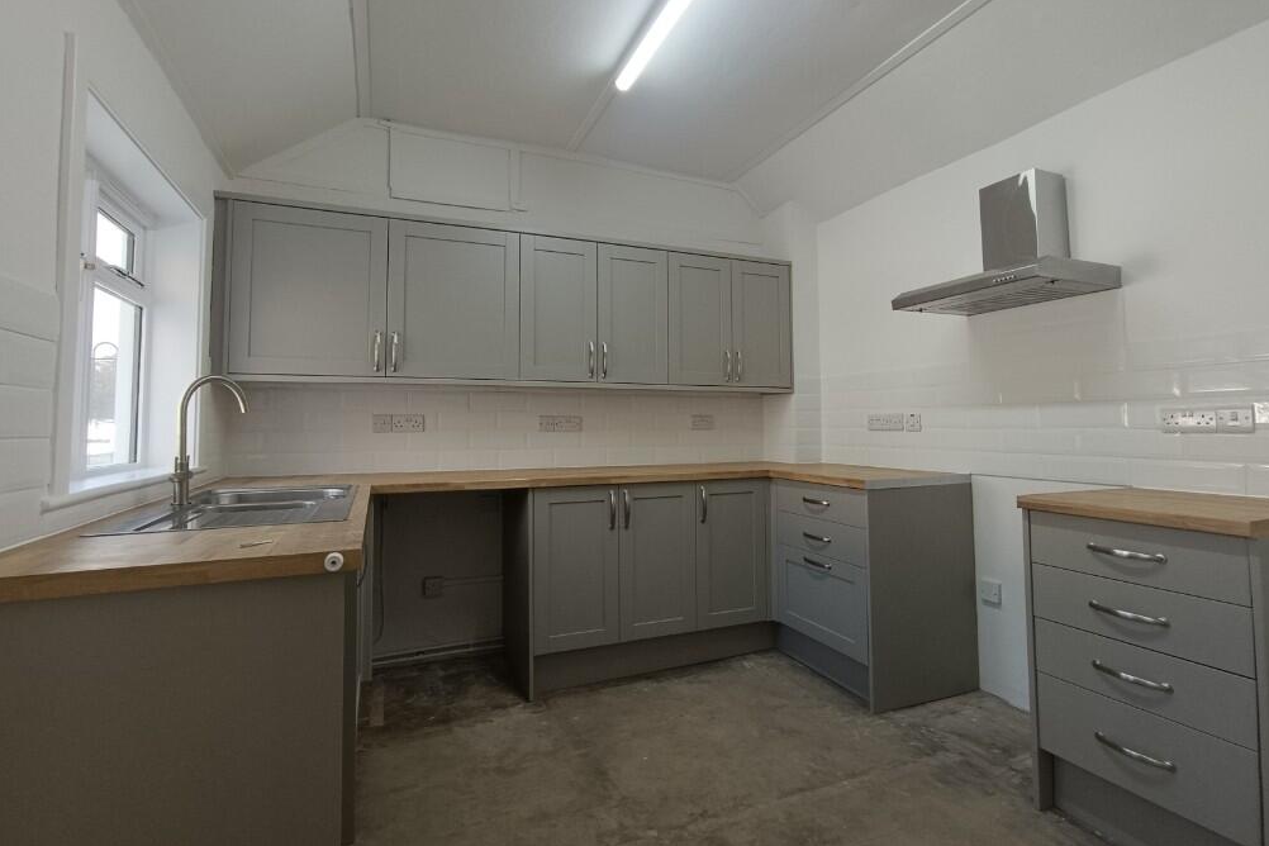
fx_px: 599
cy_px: 403
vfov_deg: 70.4
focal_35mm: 17
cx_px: 627
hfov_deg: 93.3
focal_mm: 1.66
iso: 133
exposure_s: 1/100
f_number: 2.2
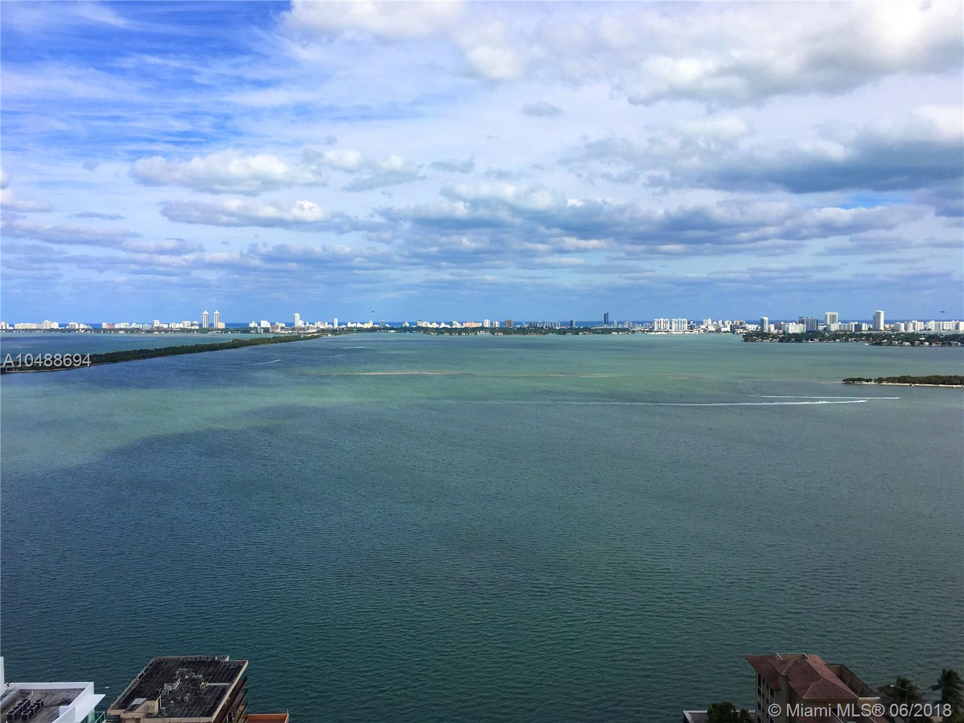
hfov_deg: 61.7
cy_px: 362
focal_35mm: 29
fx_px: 808
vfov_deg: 48.2
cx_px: 482
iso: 25
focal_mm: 4.15
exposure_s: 1/2481
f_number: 2.2
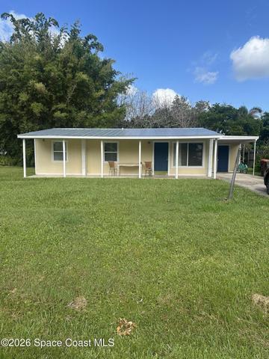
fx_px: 249
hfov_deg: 56.8
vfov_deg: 71.6
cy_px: 180
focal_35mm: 24
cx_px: 134
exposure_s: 1/2660
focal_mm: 6.86
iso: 80
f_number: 1.78
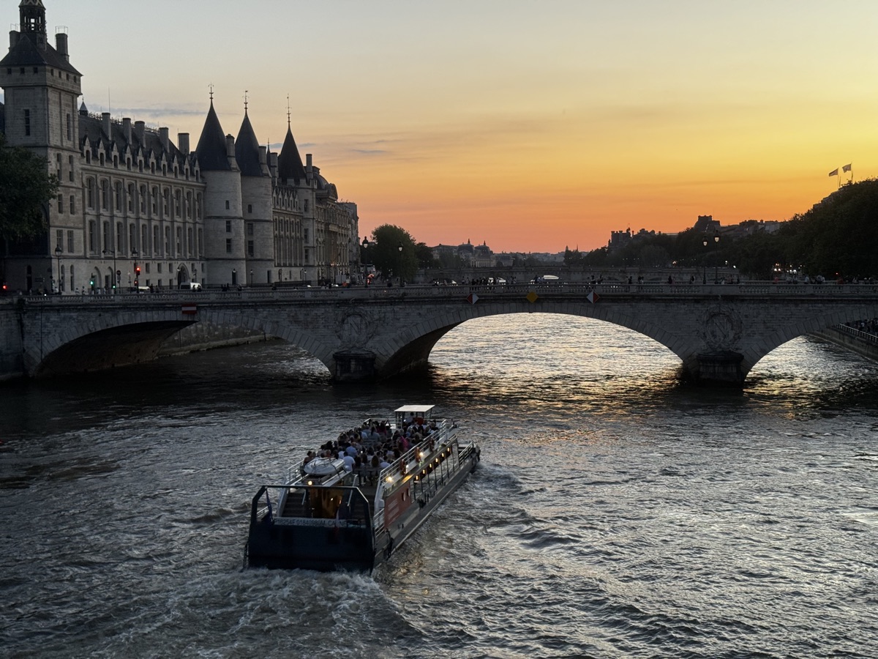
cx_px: 439
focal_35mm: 48
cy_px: 330
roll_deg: +0.8
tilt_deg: -3.7
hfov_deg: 39.7
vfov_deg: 30.3
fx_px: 1217
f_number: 1.78
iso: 80
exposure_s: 1/53
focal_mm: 6.76
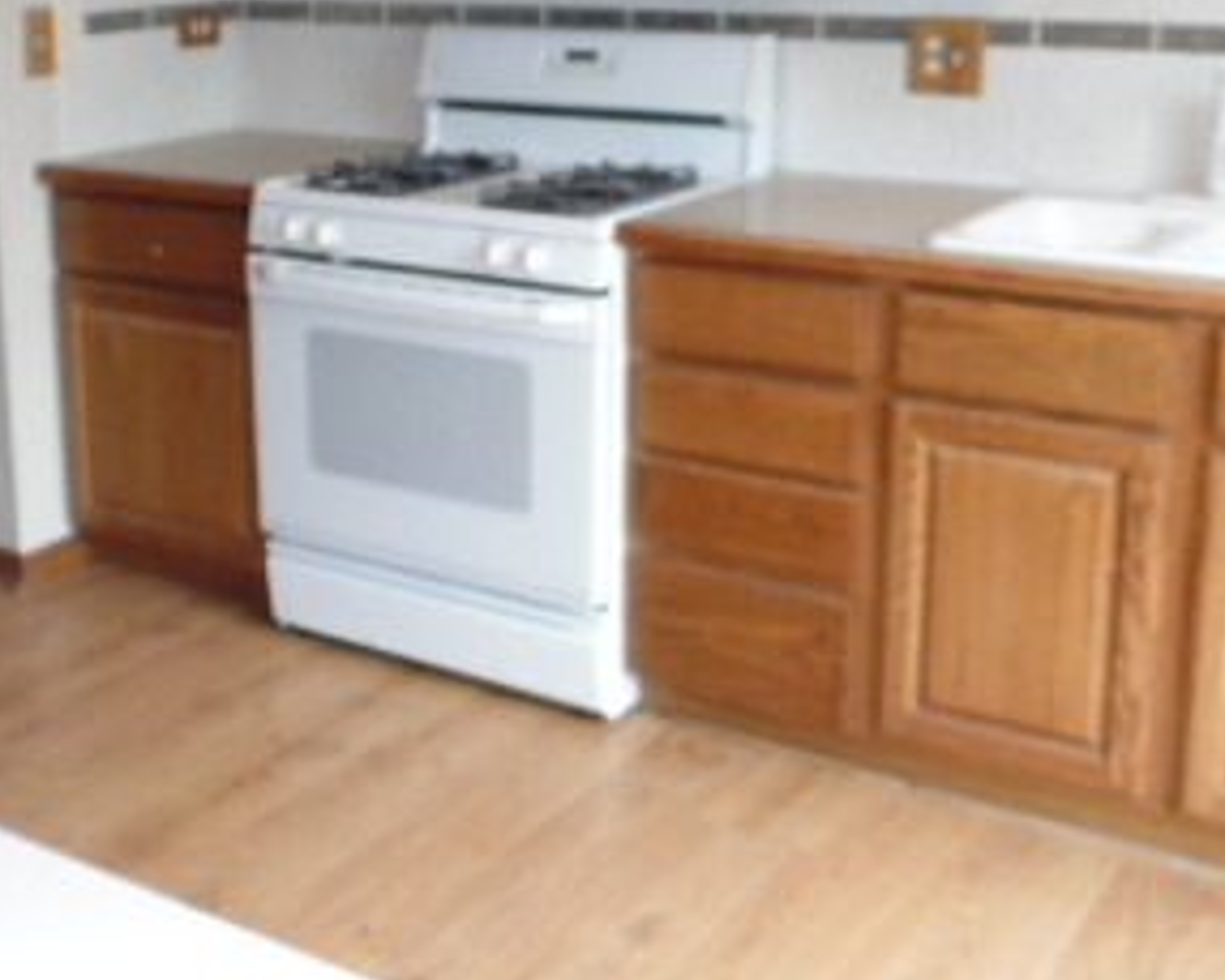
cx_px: 403
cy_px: 308
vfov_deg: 31.2
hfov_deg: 38.3
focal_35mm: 48
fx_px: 1741
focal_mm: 4
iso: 200
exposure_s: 1/30
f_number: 3.1
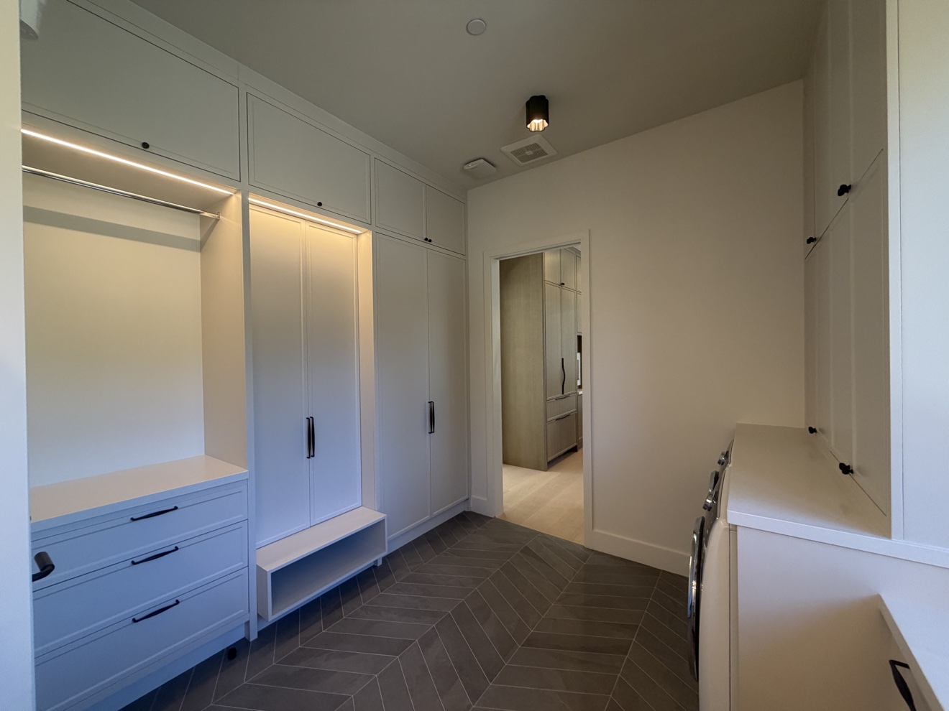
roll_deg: +0.8
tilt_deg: -0.1
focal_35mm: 14
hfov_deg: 102.1
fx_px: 384
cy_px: 356
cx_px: 474
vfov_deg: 85.7
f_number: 2.2
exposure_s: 1/120
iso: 200
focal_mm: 2.22
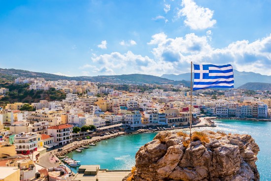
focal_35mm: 33
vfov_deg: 40.0
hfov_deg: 57.2
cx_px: 136
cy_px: 90
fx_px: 248
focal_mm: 22
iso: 200
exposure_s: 1/500
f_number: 13
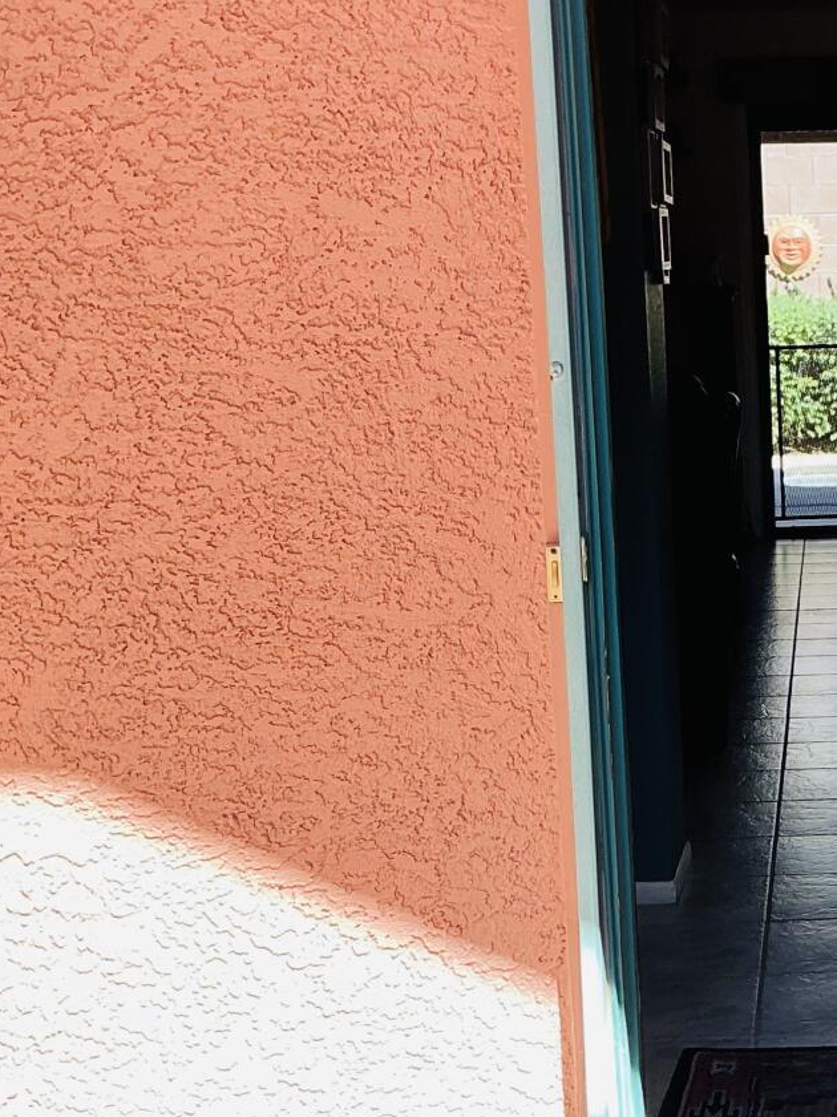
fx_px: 2226
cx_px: 925
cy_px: 689
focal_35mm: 69
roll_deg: +1.2
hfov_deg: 20.3
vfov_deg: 28.1
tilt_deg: -11.7
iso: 25
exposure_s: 1/120
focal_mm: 3
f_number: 1.8
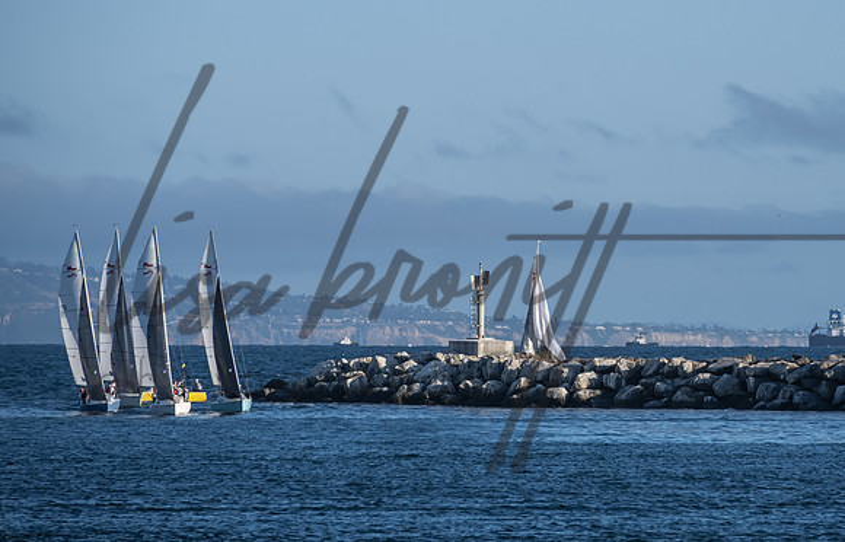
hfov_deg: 6.2
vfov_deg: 4.0
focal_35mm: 334
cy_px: 196
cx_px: 577
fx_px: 7752
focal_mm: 200
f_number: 6.3
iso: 320
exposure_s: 1/1600
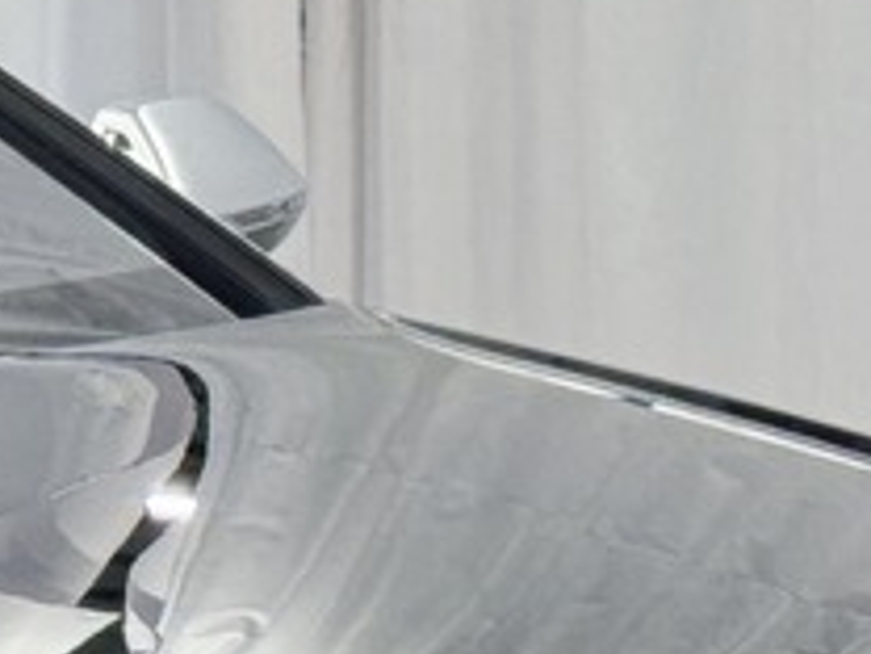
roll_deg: +1.2
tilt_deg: -11.9
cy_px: 994
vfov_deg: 4.4
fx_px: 8354
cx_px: -833
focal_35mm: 332
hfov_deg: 5.8
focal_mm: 6.76
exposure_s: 1/100
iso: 64
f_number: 1.78
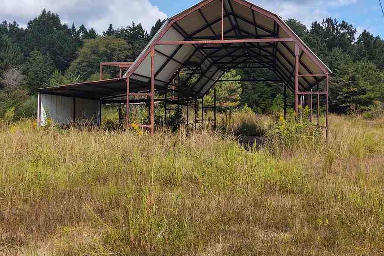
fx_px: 448
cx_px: 184
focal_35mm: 42
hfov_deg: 46.4
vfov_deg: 31.8
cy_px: 100
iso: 100
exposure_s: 1/6547
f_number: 1.7
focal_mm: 4.75
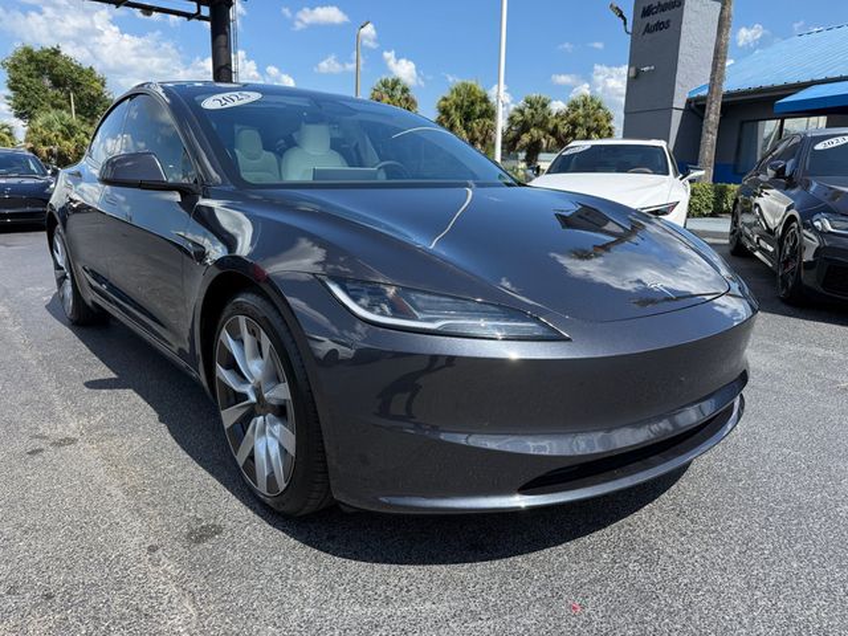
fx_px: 588
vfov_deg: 56.8
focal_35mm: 24
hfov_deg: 71.6
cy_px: 318
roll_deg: -0.9
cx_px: 424
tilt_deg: -15.5
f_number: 1.78
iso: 100
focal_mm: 6.76
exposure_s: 1/3584
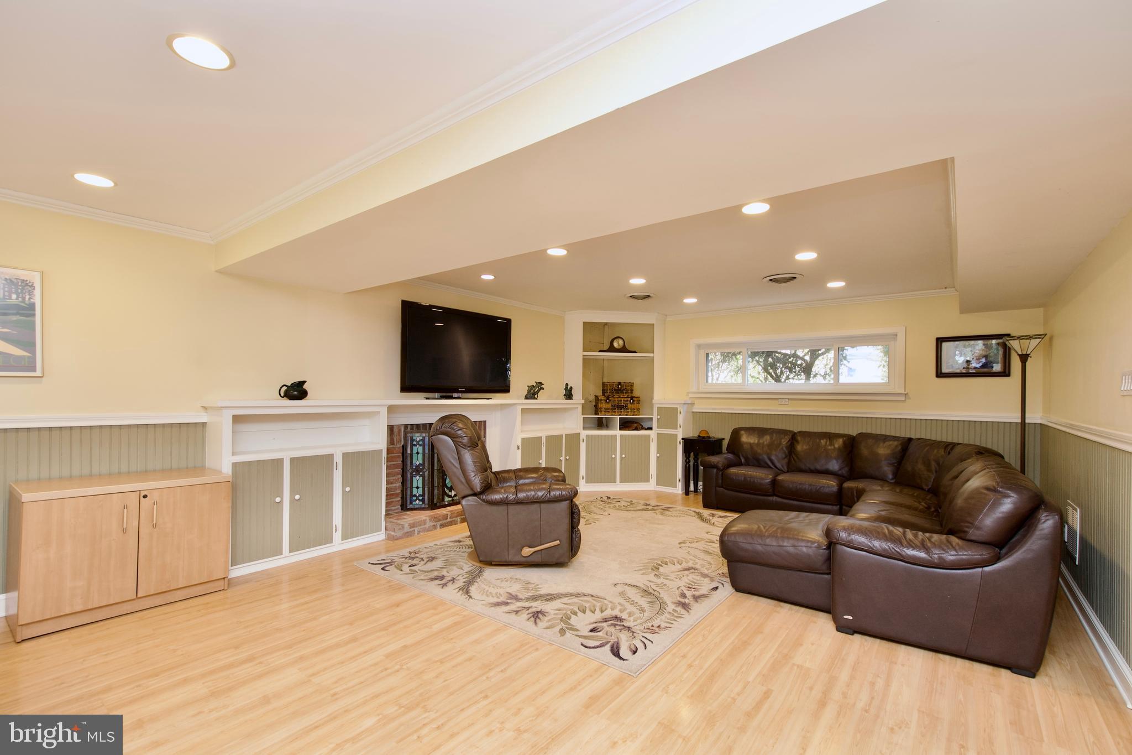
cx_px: 566
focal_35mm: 15
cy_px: 378
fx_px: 472
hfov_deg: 100.4
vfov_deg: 77.3
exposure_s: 1/13
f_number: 7.1
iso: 320
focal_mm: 10
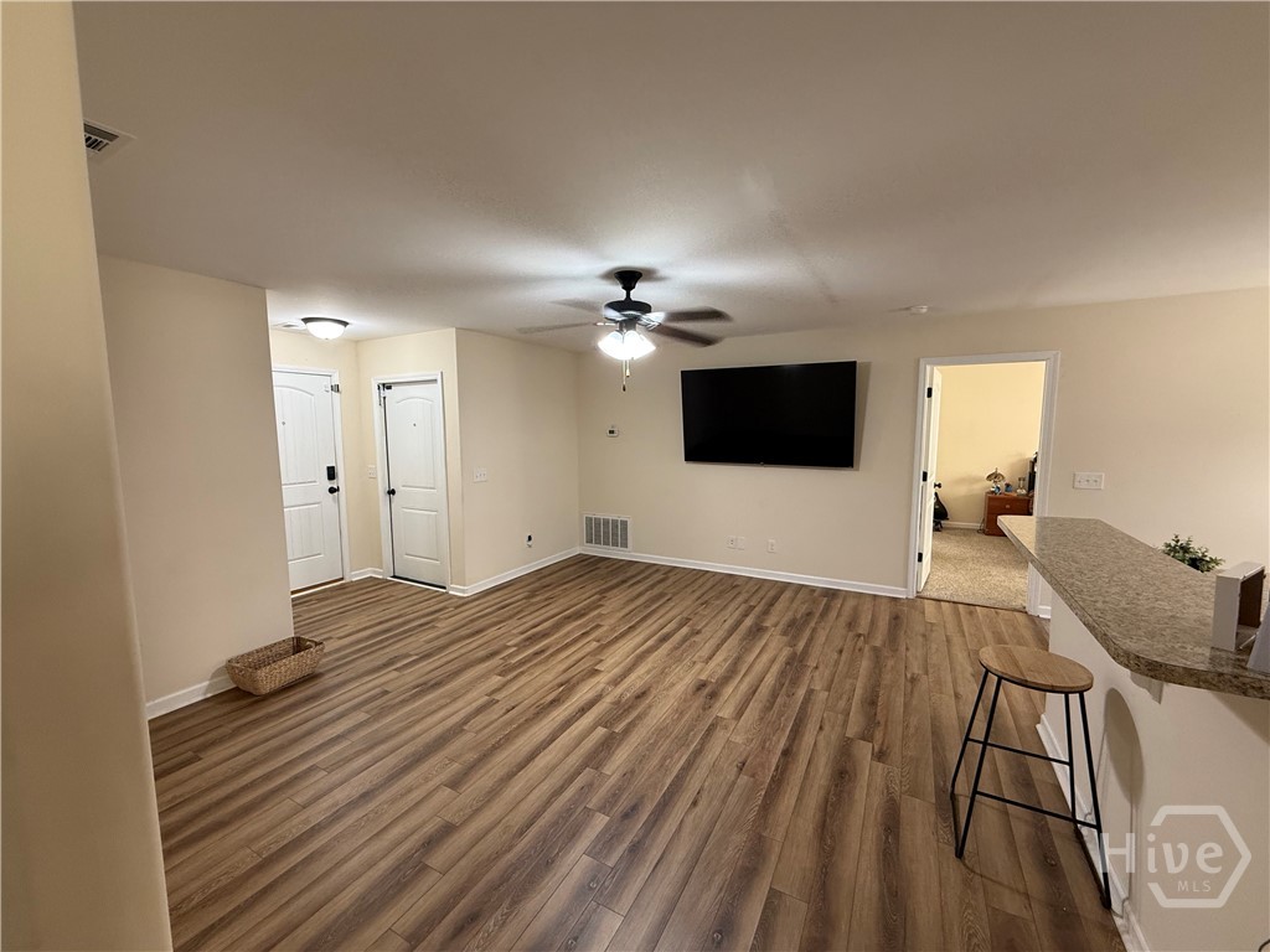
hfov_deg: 102.1
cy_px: 476
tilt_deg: -5.4
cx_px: 635
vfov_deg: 85.7
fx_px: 514
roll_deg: +0.5
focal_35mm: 14
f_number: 2.2
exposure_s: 1/60
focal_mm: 2.22
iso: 200
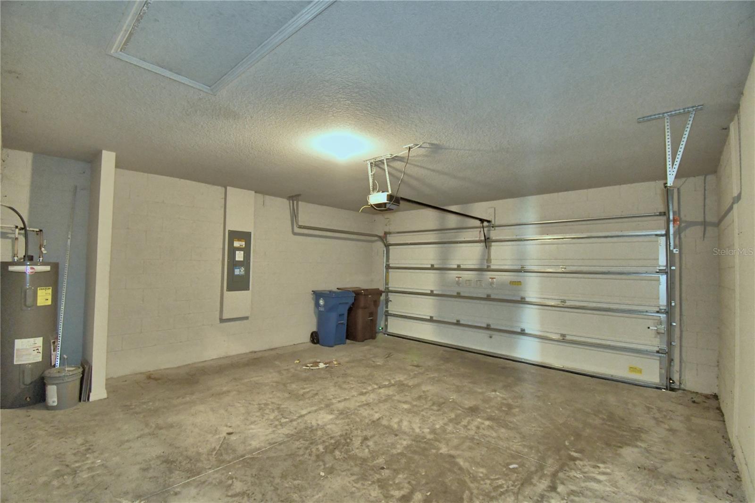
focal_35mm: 15
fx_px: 314
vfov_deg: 77.3
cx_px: 378
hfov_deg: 100.4
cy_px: 252
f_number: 4.5
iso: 2000
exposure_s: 1/30
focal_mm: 10
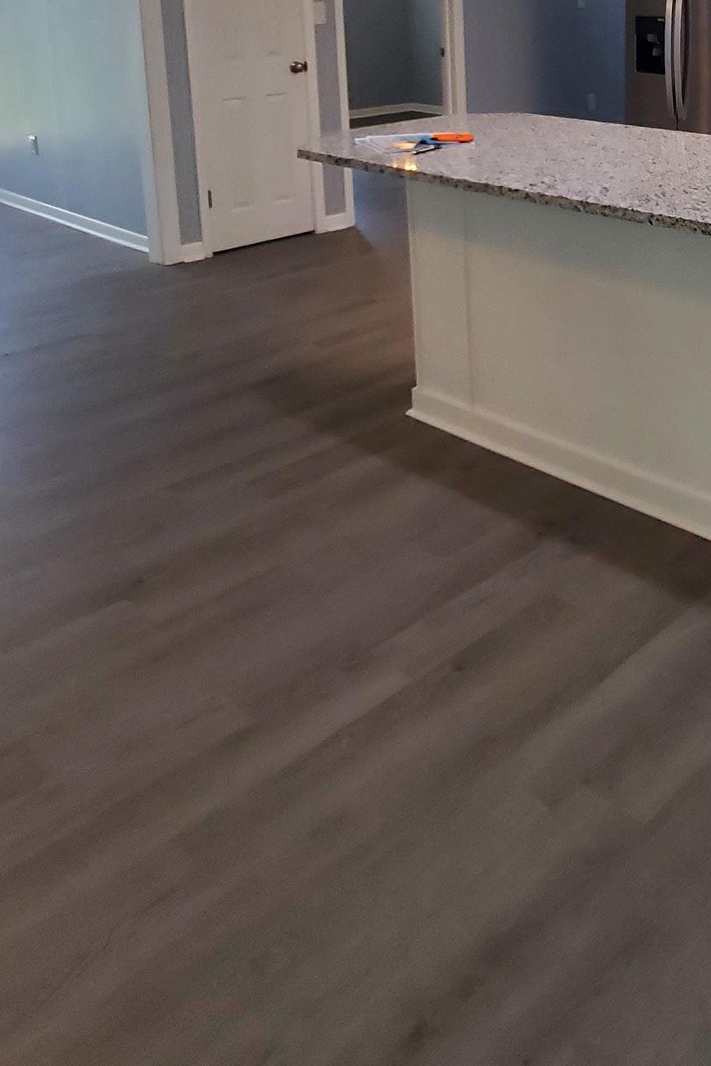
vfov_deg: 52.3
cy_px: 165
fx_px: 978
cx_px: 626
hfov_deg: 37.6
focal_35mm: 33
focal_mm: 1.8
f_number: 2.2
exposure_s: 1/60
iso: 125
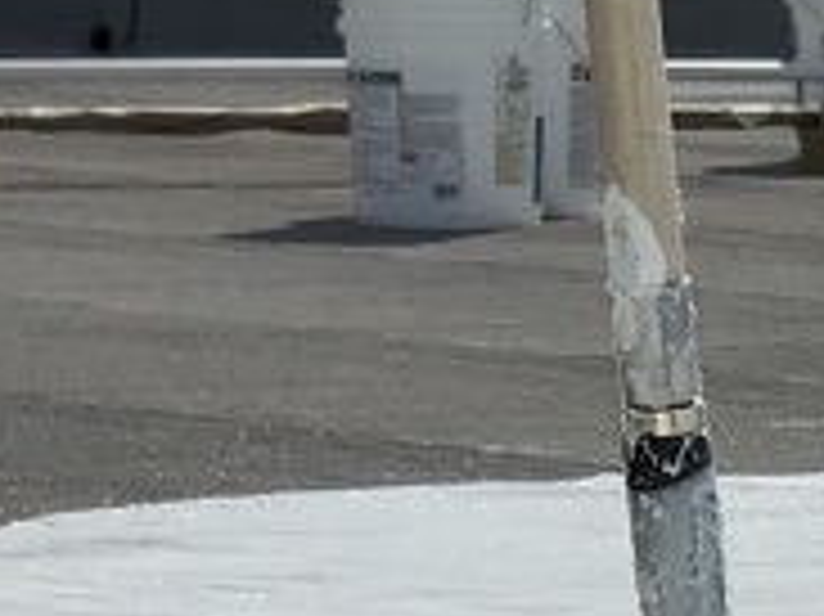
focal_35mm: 291
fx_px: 6922
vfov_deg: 5.1
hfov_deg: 6.4
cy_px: 944
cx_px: 2143
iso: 16
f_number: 2.4
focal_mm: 6
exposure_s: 1/6024
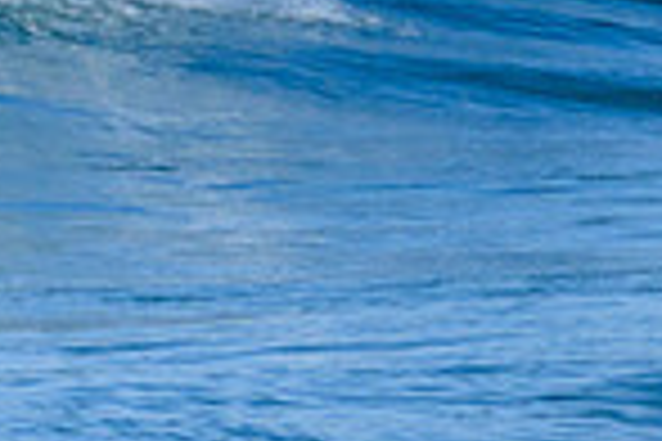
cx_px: -495
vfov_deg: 0.4
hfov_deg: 0.7
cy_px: -236
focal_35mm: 3157
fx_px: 58049
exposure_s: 1/2000
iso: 1100
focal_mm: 800
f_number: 11
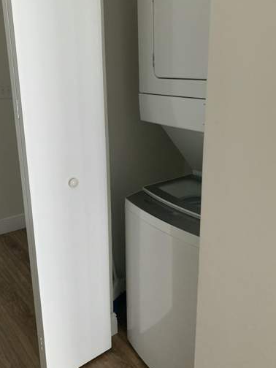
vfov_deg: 55.3
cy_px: 172
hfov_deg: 42.9
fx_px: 351
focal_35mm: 33
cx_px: 150
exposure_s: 1/58
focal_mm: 4.25
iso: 400
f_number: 1.8
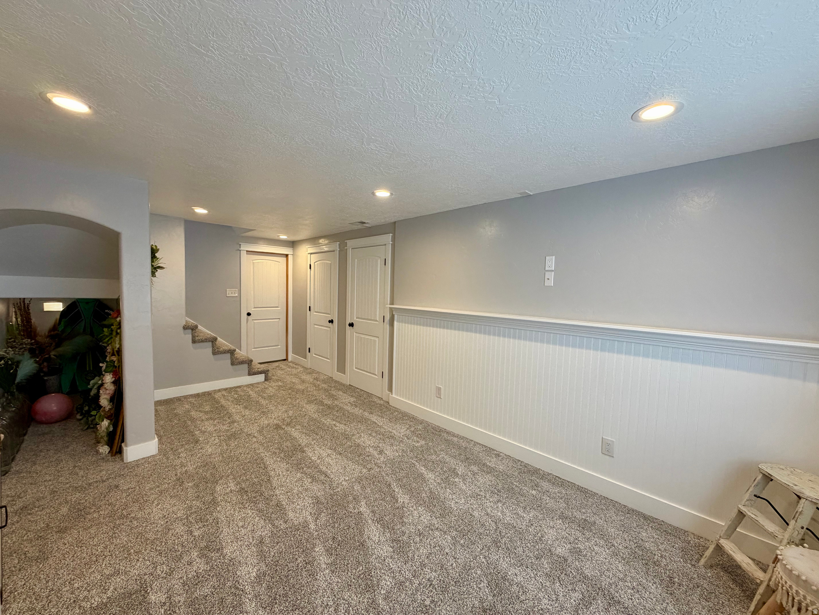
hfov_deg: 102.1
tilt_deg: -3.6
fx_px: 331
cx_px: 410
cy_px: 308
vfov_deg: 85.7
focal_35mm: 14
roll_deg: -1.3
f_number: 2.2
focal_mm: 2.22
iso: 250
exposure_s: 1/120
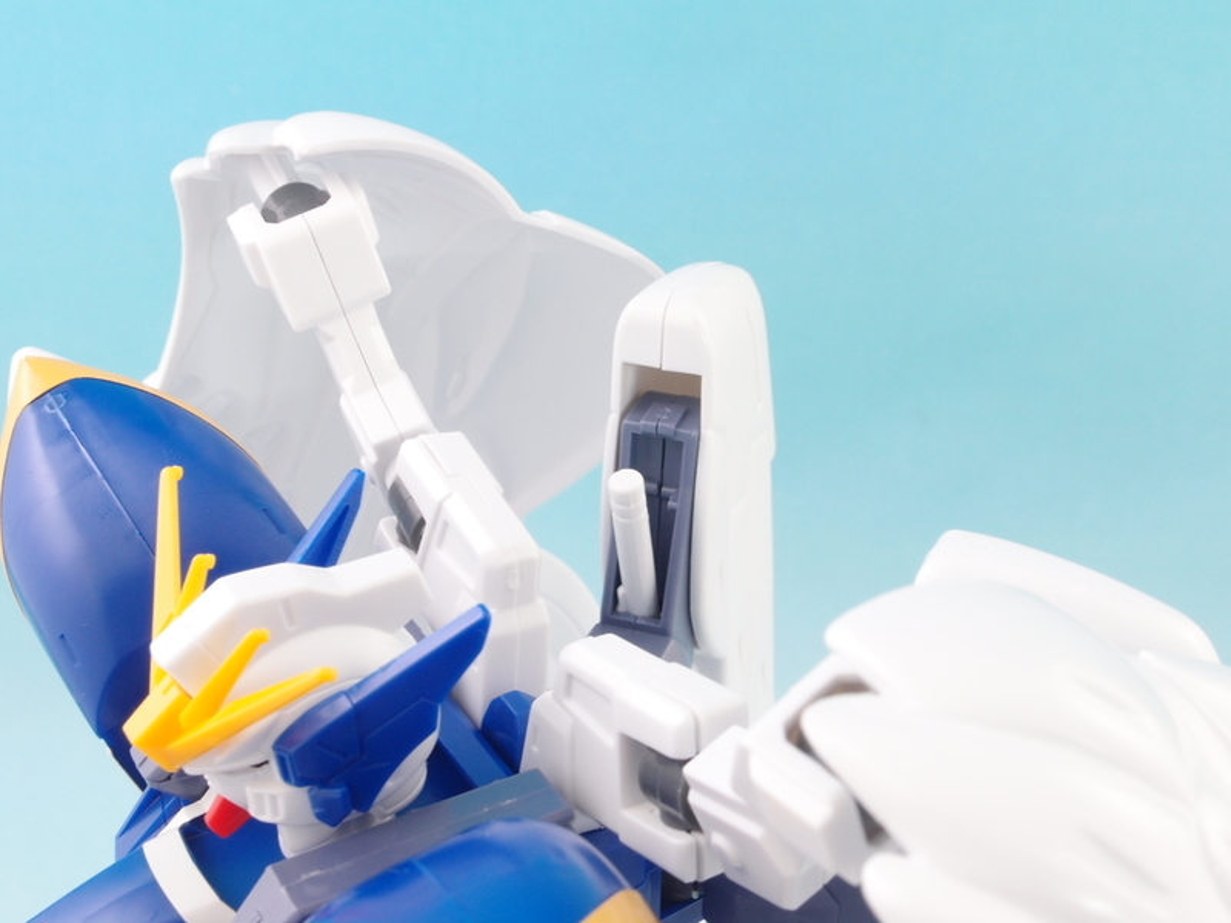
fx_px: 1956
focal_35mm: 55
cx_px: 616
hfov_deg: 34.9
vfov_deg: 26.6
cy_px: 462
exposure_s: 1.3
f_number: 8
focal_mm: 11.84
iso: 100
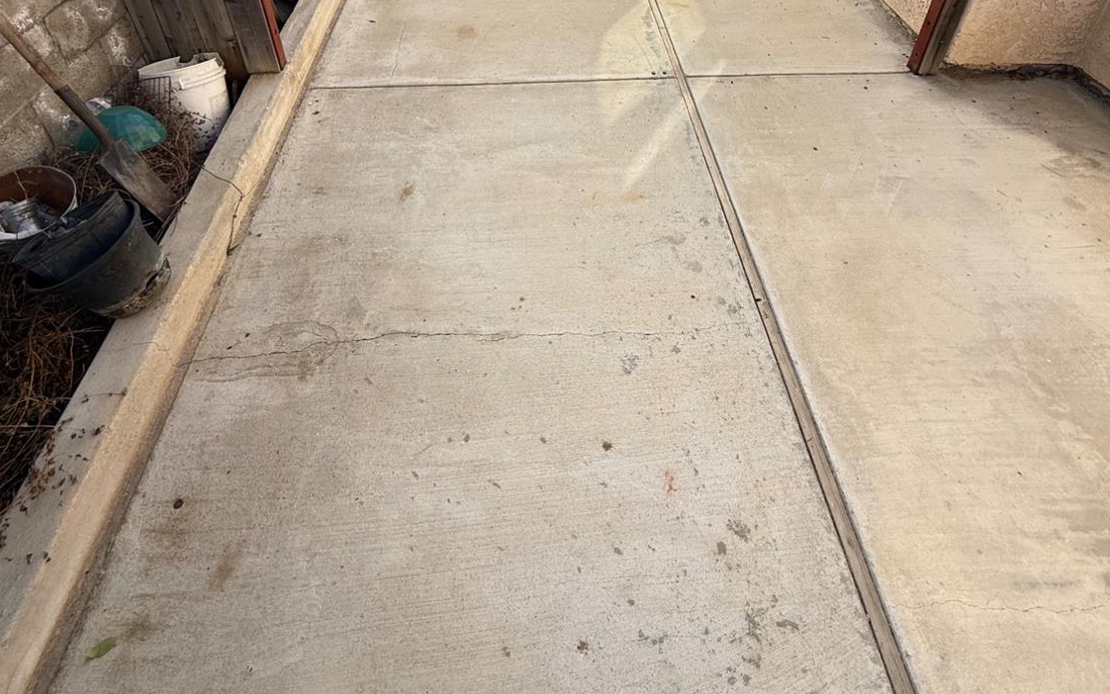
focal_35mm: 20
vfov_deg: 52.0
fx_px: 605
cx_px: 555
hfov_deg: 85.1
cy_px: 60
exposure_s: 1/664
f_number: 2.2
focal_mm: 2.22
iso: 64
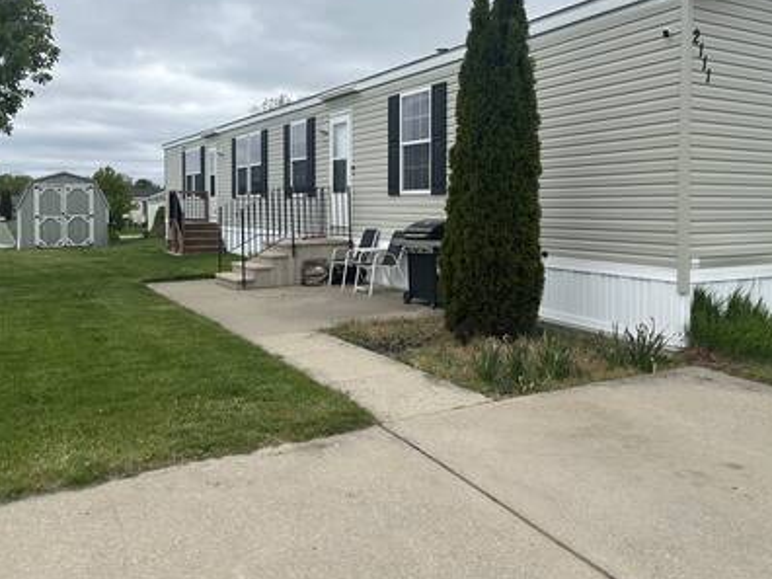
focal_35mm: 31
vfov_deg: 45.1
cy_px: 222
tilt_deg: -2.1
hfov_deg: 58.0
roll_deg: -0.2
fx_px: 691
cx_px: 450
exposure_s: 1/2469
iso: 80
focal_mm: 6.86
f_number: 1.78
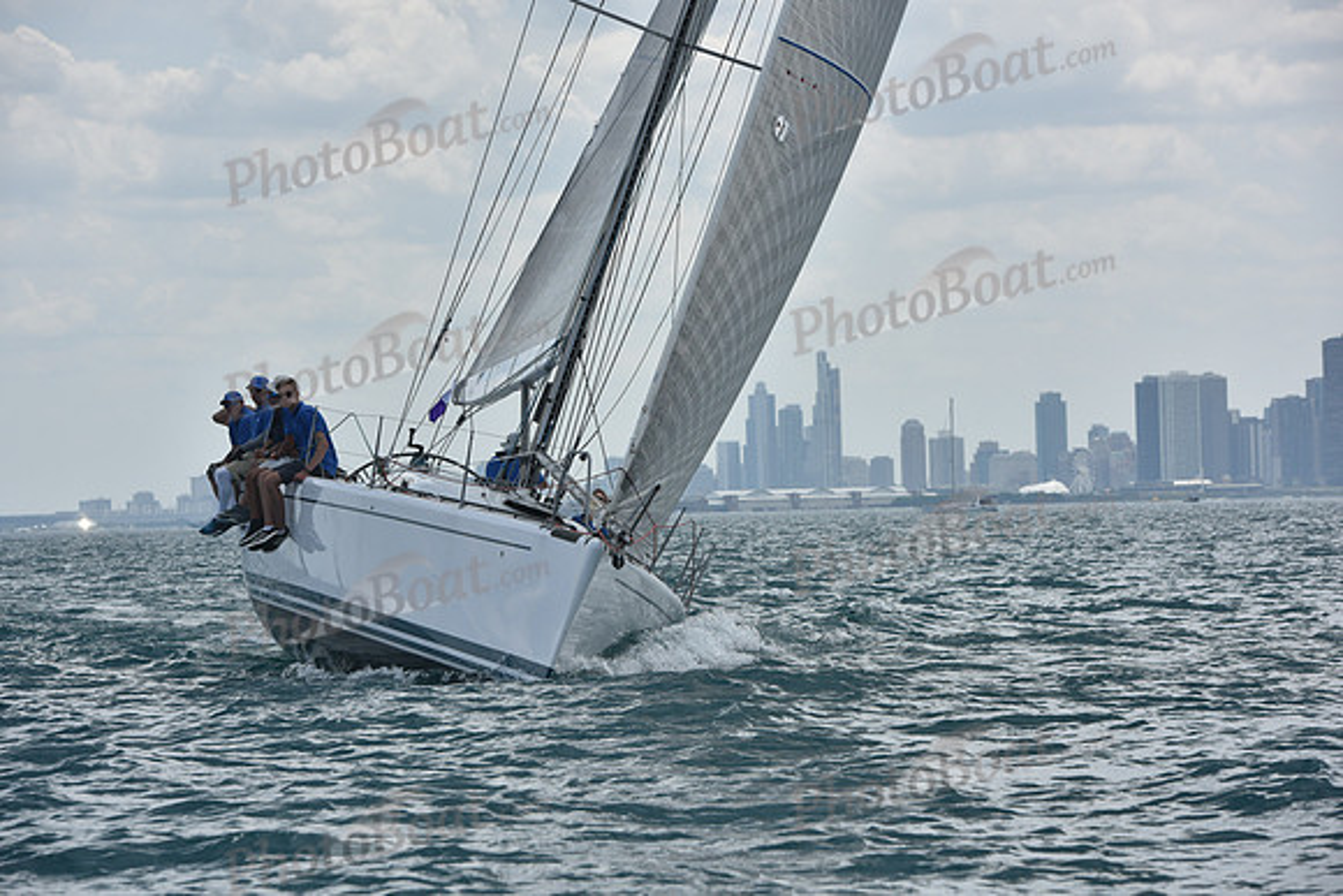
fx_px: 5410
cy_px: 448
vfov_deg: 9.5
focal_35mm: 145
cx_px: 672
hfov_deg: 14.2
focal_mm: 145
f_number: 8
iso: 250
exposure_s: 1/1250
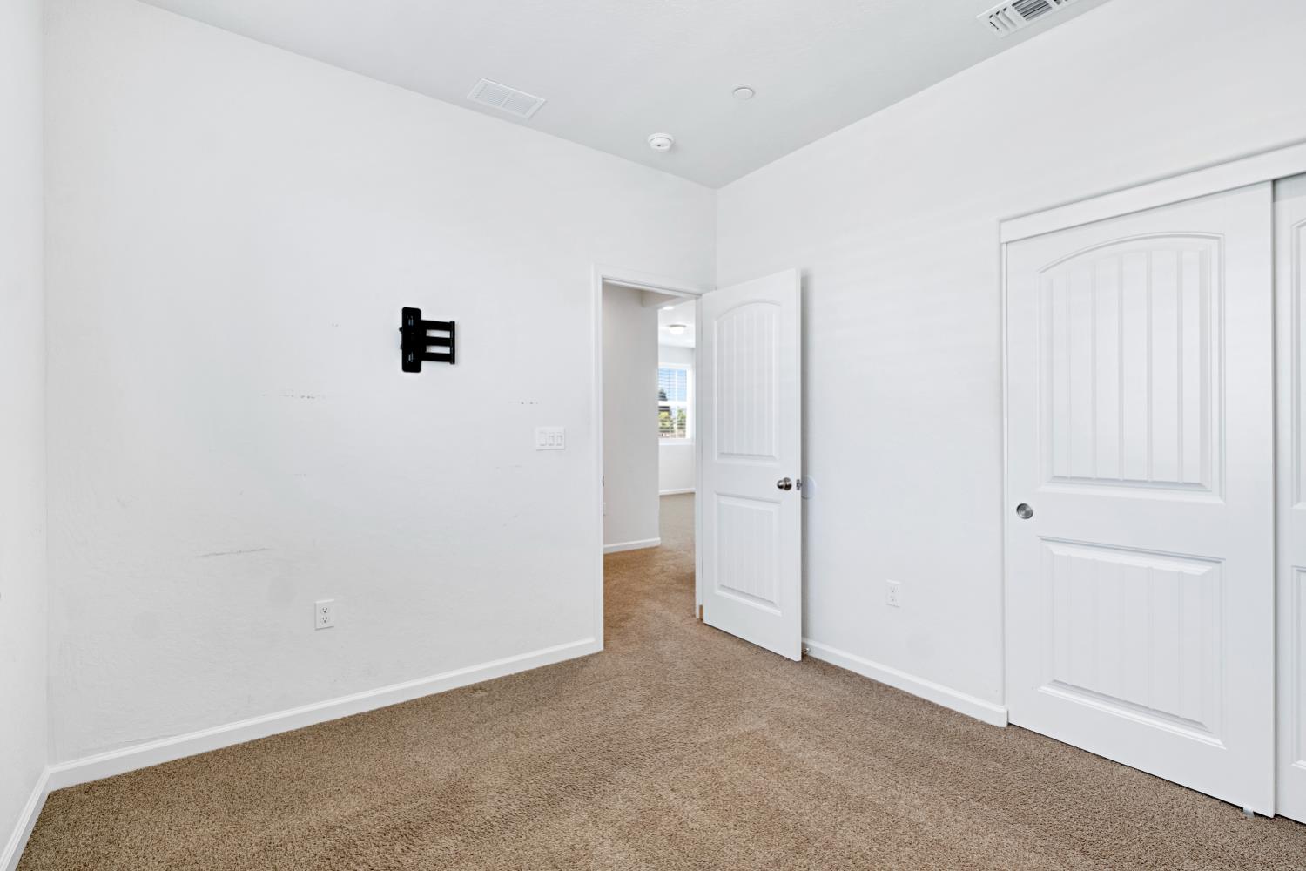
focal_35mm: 15
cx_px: 653
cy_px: 436
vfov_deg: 77.3
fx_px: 544
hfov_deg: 100.4
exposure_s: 1/25
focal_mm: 10
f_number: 8
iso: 320
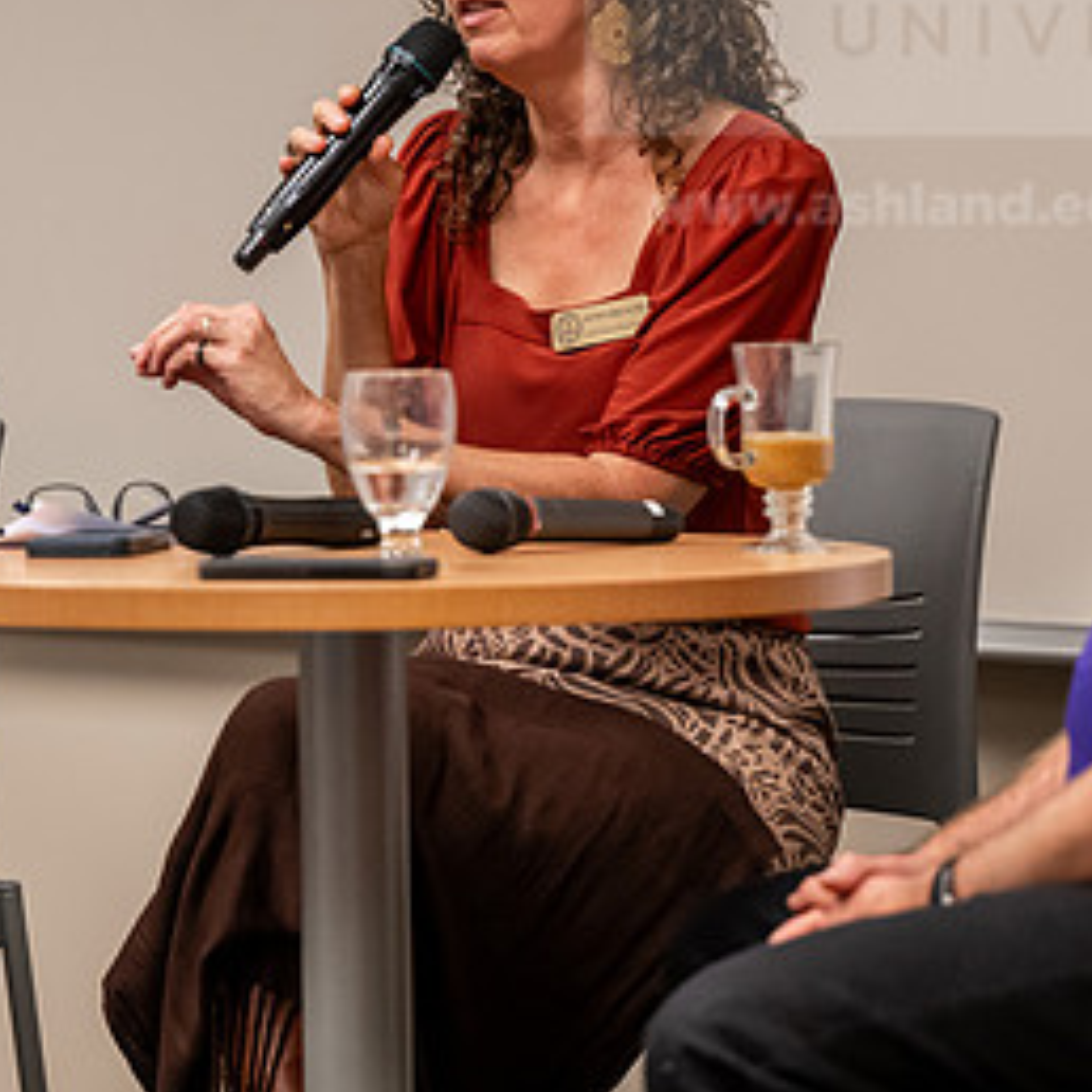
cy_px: 294
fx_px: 8173
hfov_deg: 7.6
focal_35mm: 229
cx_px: 457
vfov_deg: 7.6
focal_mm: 120
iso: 2000
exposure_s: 1/200
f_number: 2.8
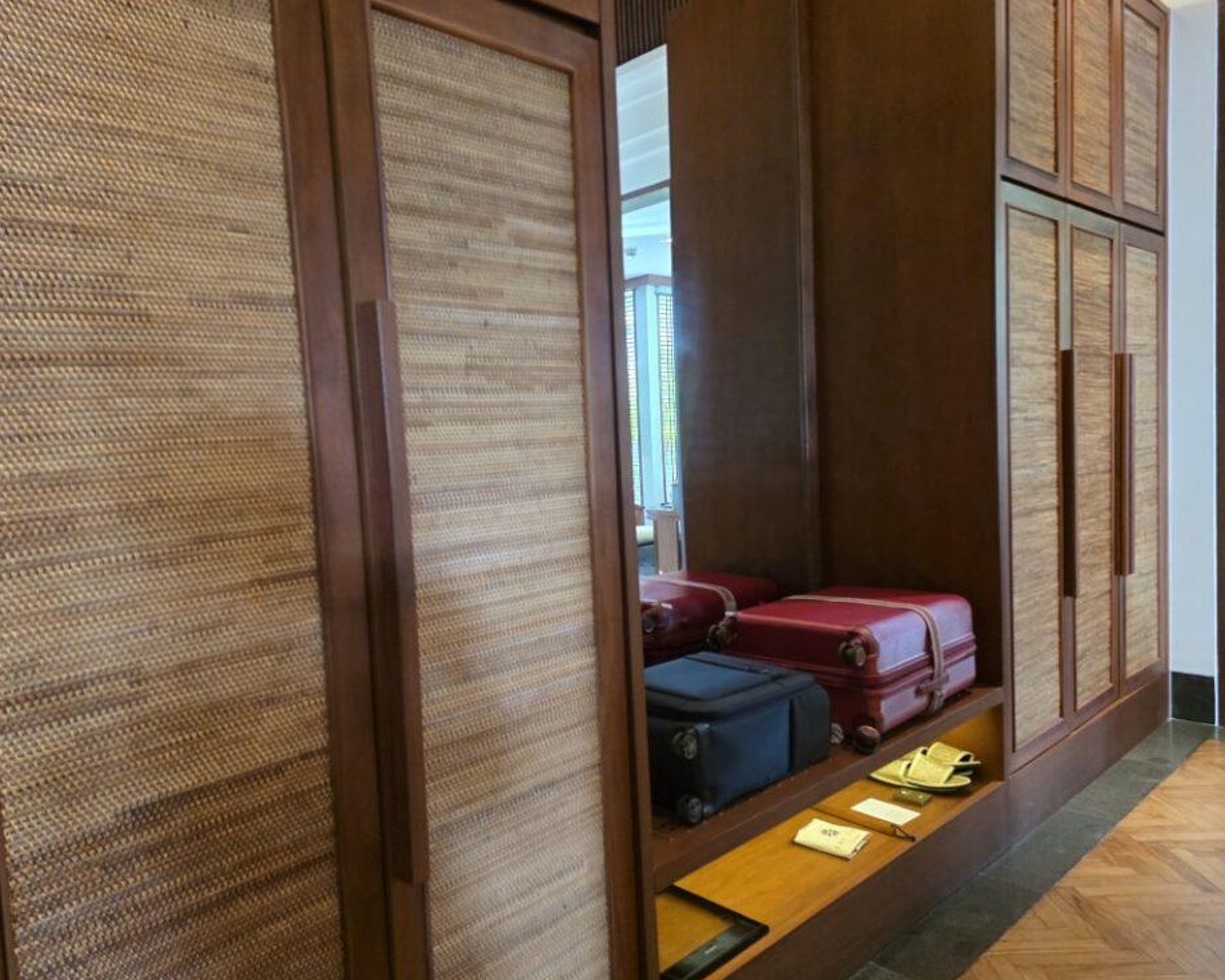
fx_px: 906
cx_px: 562
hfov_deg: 68.0
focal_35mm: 25
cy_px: 502
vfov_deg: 56.8
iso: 1250
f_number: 1.7
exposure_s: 1/100
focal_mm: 6.25
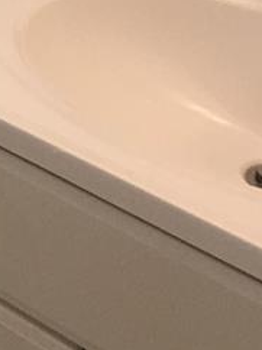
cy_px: -132
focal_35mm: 144
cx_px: -152
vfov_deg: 13.2
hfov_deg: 9.9
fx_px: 1456
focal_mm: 4.15
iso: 50
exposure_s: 1/30
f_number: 2.2
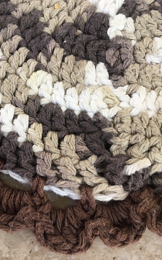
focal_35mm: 36
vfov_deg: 53.9
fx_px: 254
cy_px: 147
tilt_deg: -78.6
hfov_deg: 35.0
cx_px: 56
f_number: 2.2
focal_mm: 4.15
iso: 25
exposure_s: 1/40
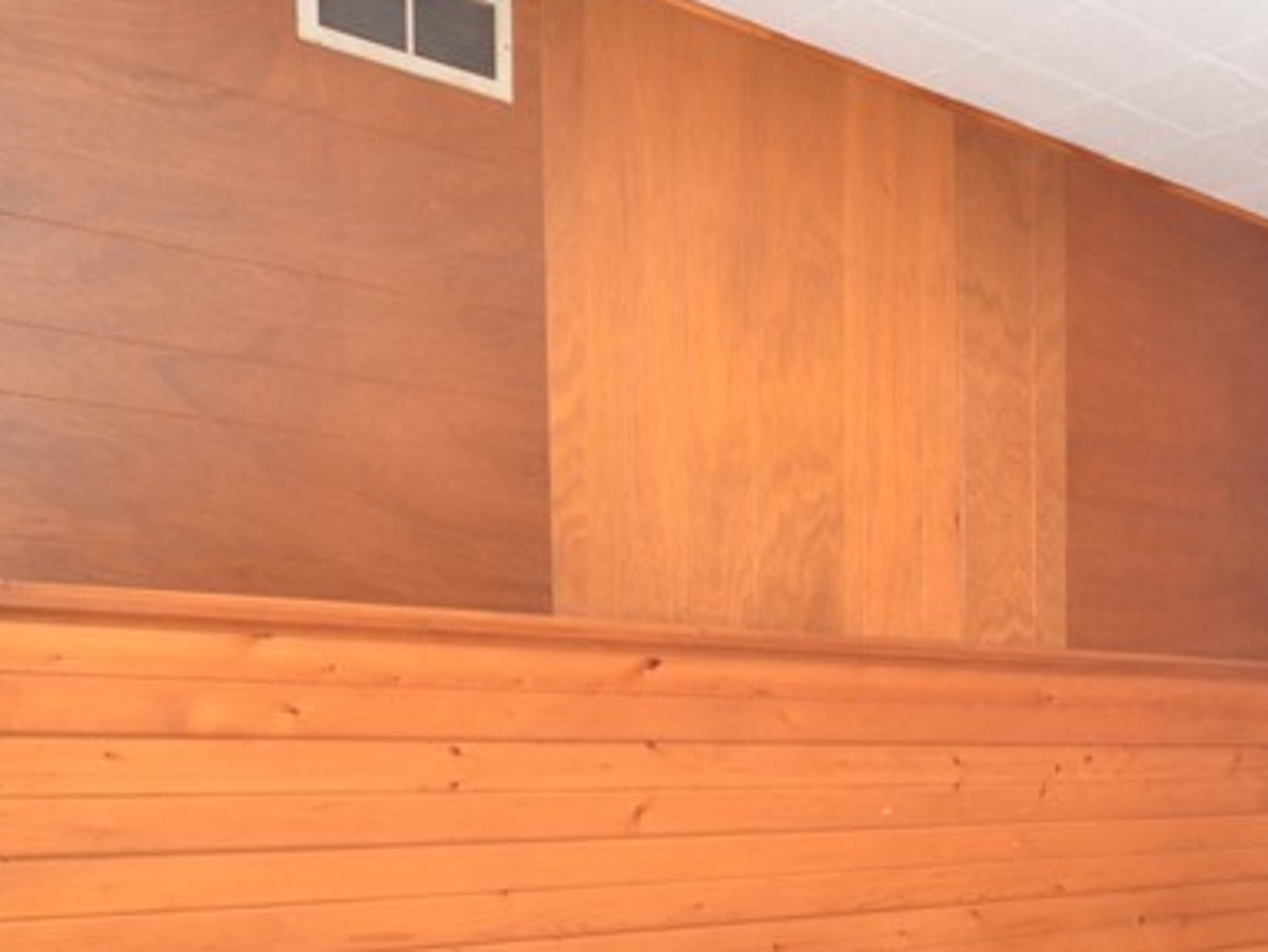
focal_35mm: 41
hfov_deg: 40.8
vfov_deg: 33.9
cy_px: 784
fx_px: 1503
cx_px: 1227
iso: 800
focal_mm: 10
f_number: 4
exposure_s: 1/60
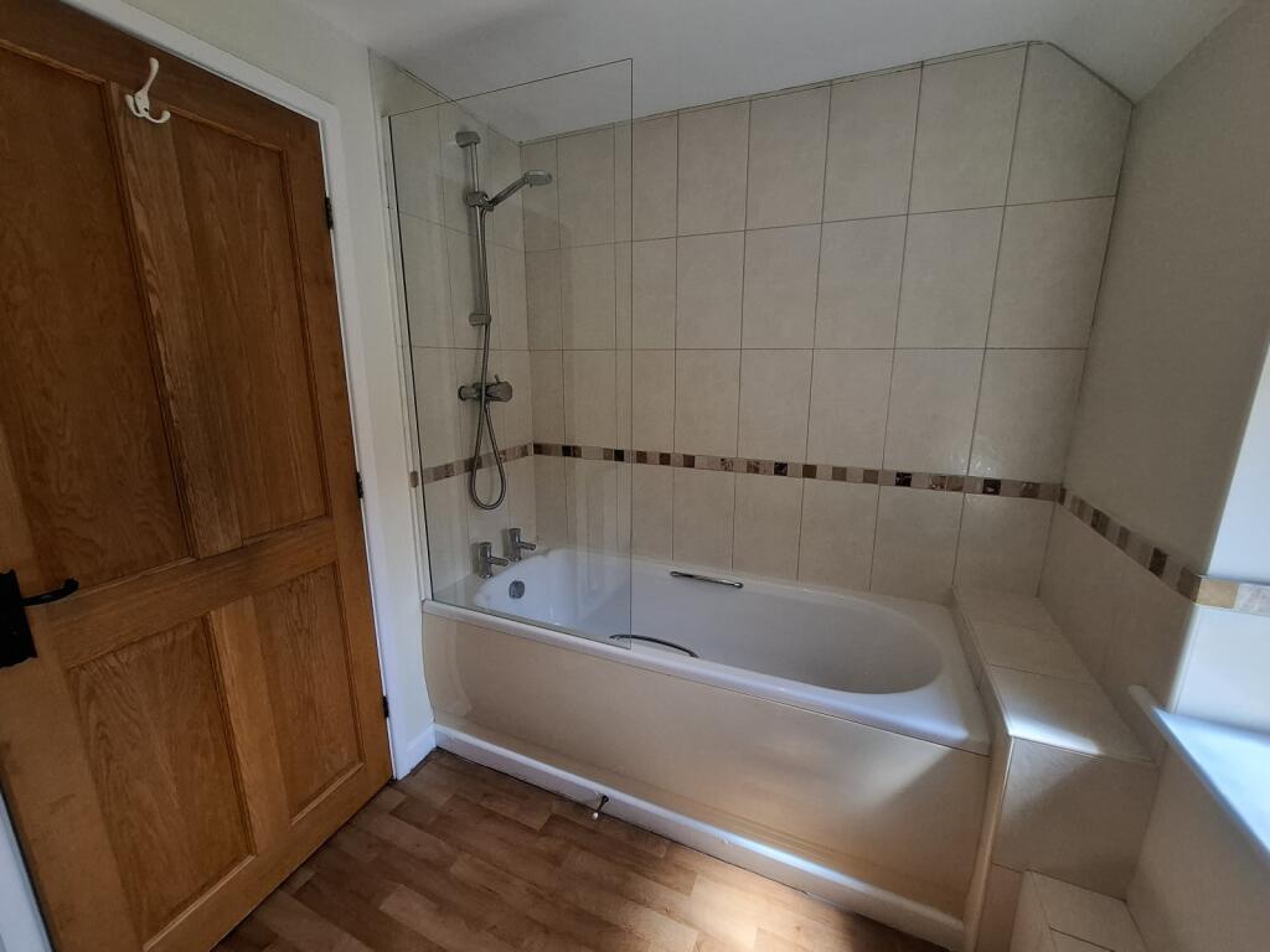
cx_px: 635
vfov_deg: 89.9
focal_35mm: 13
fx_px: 477
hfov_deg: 106.2
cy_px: 476
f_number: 2.2
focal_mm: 1.74
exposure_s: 1/142
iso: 40
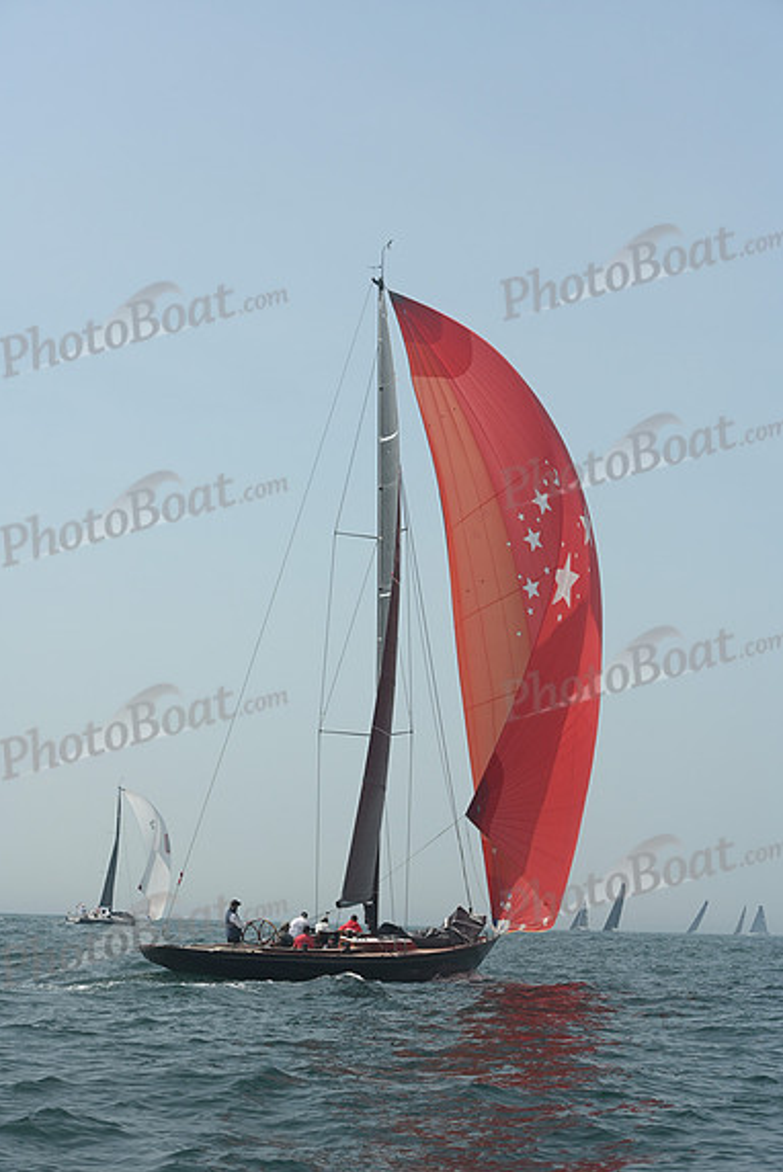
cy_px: 592
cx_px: 395
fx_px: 2313
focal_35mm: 71
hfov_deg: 19.2
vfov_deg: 28.4
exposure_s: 1/1250
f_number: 8
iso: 320
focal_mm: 70
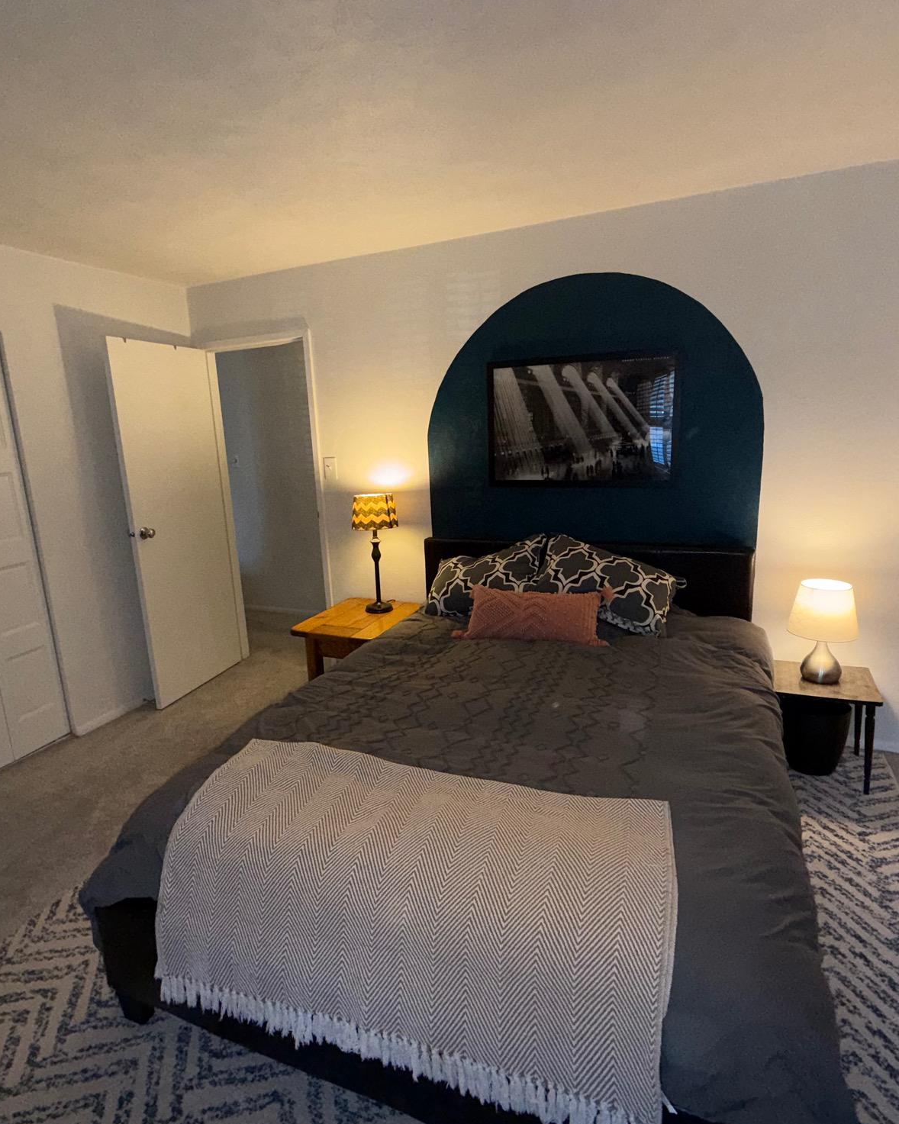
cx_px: 435
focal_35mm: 19
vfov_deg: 83.3
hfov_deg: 70.8
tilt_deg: -11.6
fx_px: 632
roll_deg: +2.4
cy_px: 562
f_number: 2.2
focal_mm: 2.22
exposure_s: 1/60
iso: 100
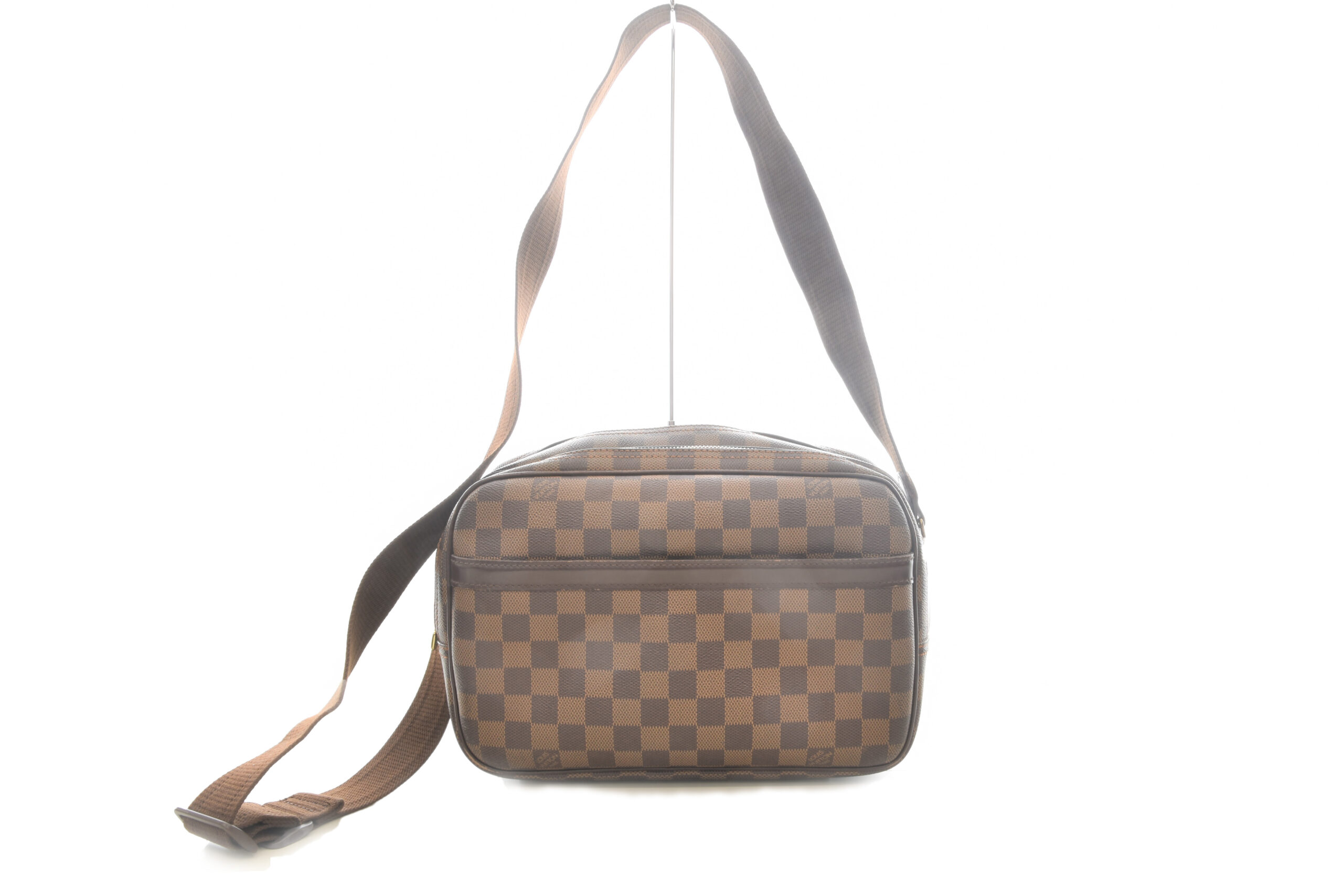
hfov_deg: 59.5
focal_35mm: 32
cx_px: 672
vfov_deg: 41.7
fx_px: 1175
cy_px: 448
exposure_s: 1/2.5
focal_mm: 21
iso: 100
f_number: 13
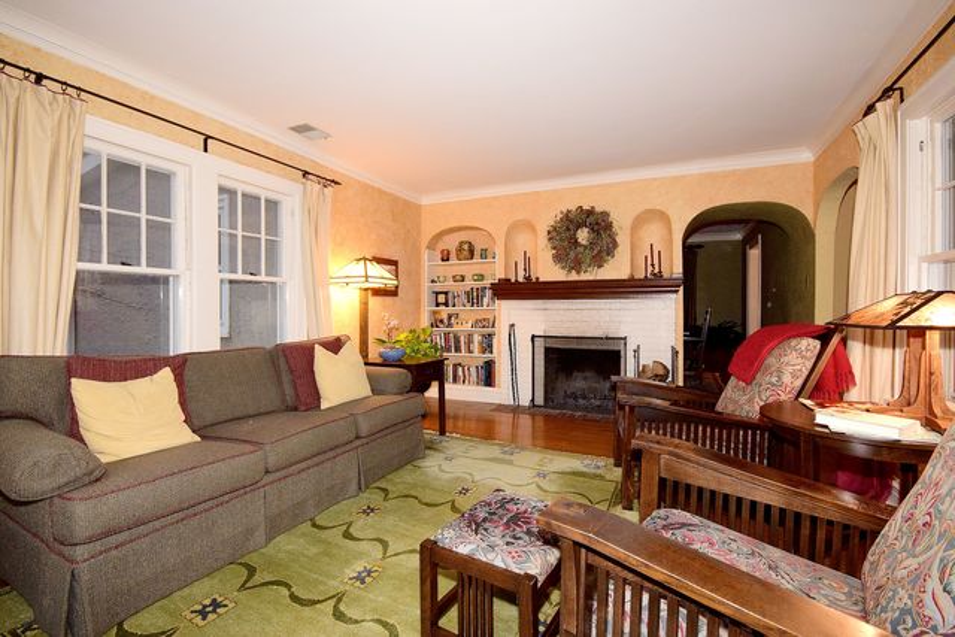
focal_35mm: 16
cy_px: 318
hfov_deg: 95.0
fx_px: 438
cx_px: 478
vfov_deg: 72.1
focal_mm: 11
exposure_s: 1/60
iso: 2000
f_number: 8
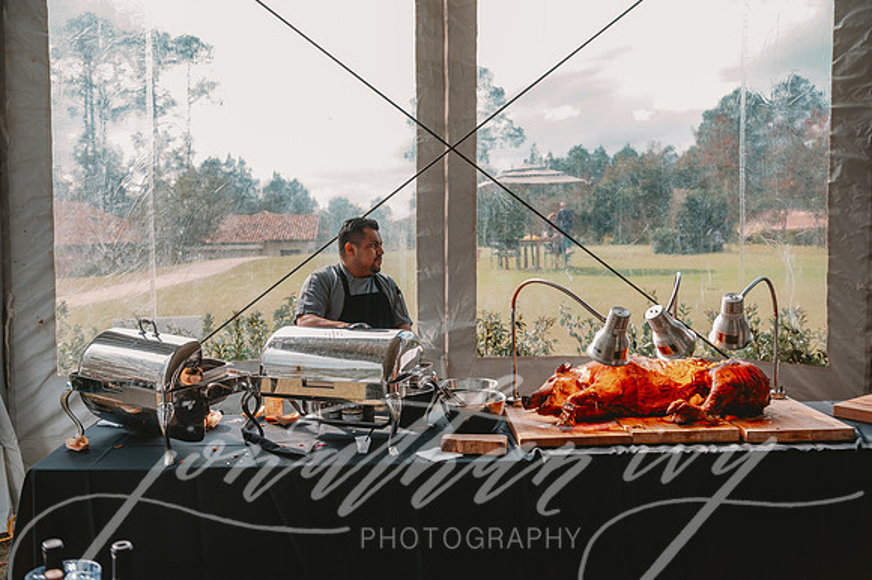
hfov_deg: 55.8
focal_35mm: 34
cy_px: 290
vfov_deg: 38.8
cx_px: 436
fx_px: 823
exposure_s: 1/640
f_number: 3.5
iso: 250
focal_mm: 34
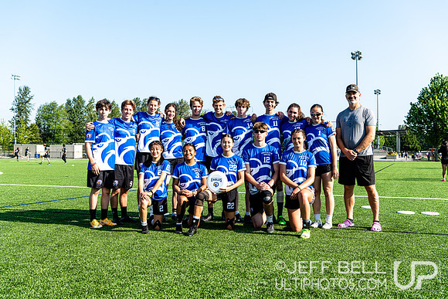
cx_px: 224
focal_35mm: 40
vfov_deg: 33.4
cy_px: 150
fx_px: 498
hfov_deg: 48.4
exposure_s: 1/250
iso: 64
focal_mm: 40
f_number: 5.6
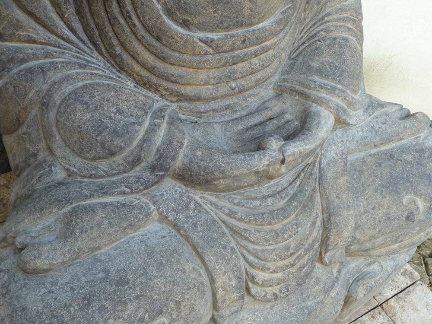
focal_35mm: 36
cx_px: 216
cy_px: 162
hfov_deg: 51.4
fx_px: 449
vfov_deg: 39.7
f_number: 3.7
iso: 100
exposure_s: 1/40
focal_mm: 6
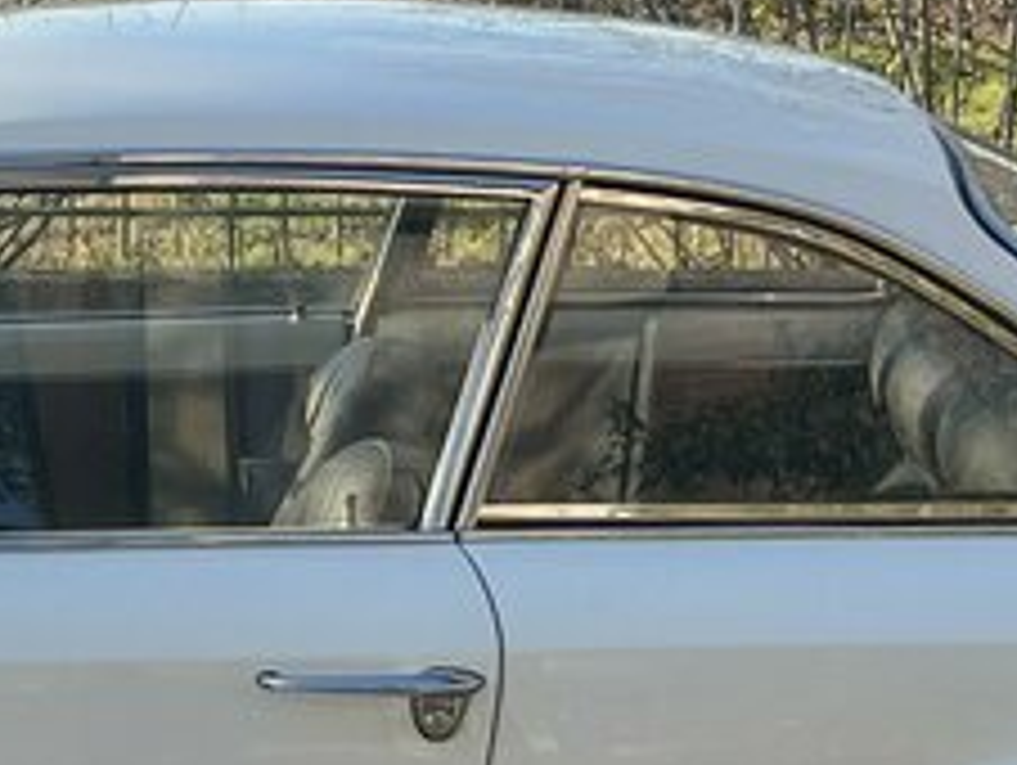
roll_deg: +0.2
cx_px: 54
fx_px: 4059
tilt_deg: -9.5
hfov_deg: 14.1
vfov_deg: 10.8
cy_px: 513
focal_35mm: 138
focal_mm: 5.1
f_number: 1.6
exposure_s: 1/1279
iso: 50
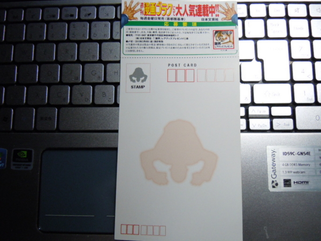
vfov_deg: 46.8
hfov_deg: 60.0
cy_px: 120
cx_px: 160
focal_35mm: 30
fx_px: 278
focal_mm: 5.4
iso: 400
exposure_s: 1/50
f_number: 3.5
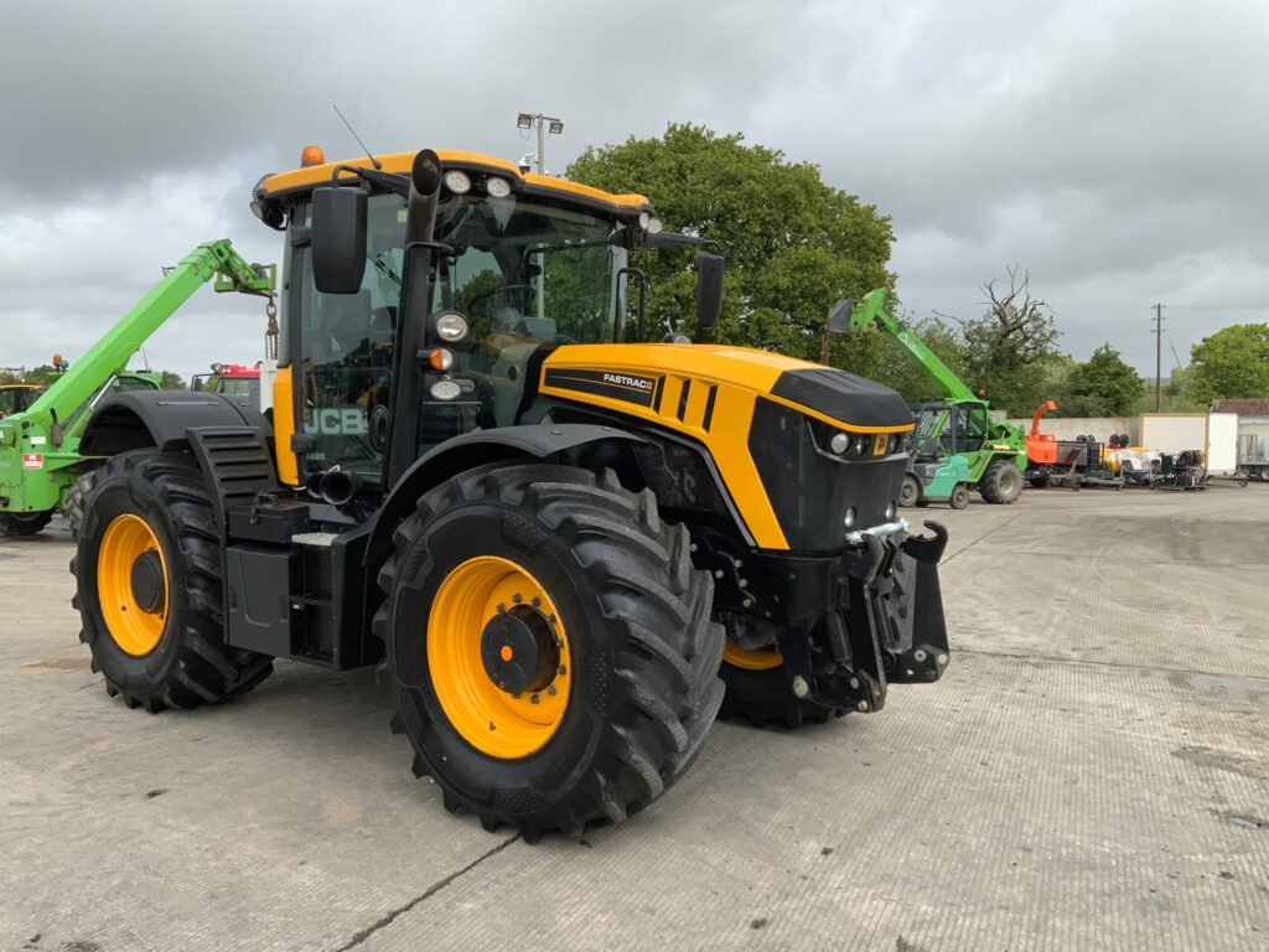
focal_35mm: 29
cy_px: 476
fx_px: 1063
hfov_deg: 61.7
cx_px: 634
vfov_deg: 48.2
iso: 16
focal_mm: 3
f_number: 1.8
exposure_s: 1/1168
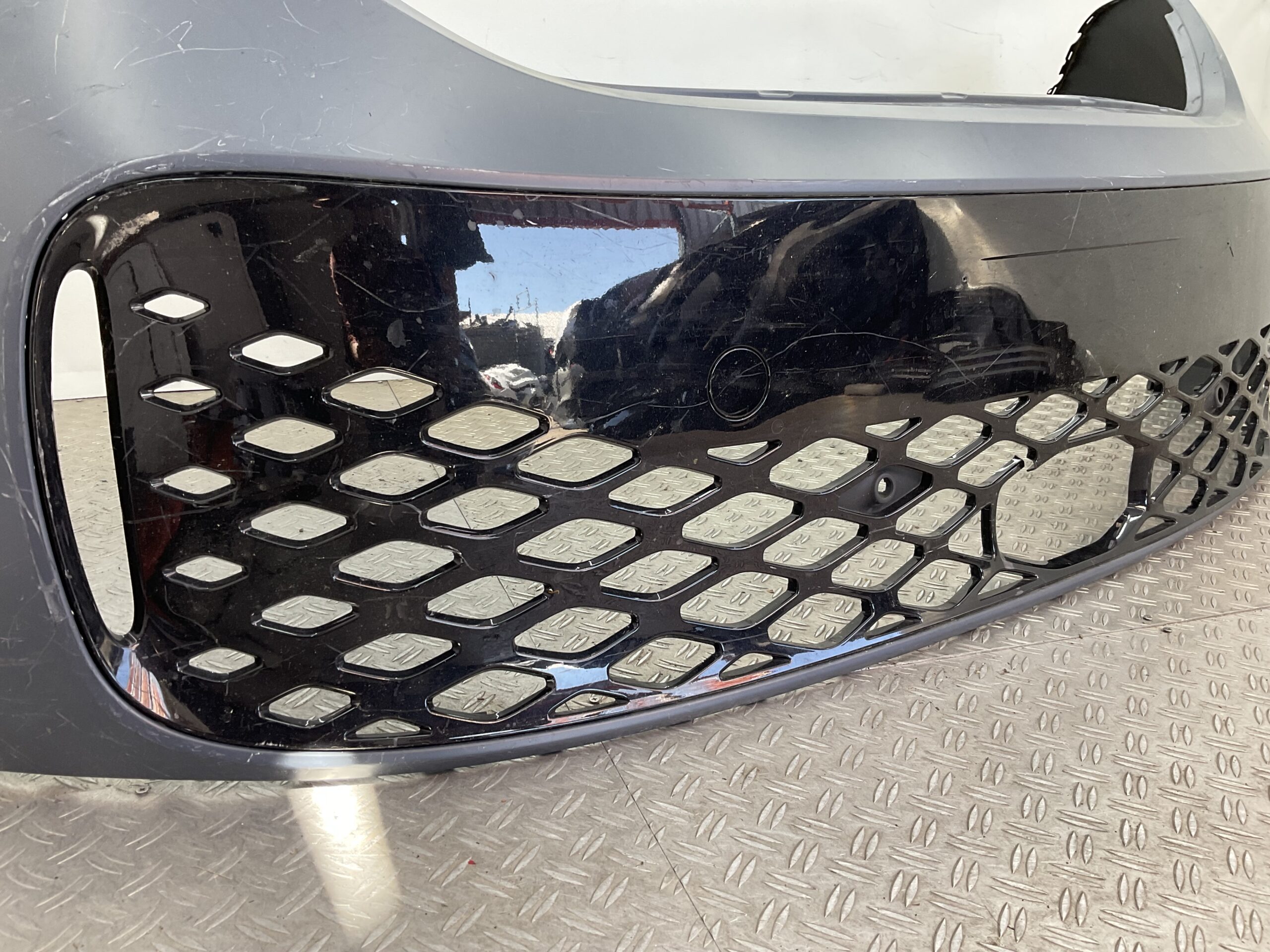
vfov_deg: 48.2
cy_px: 476
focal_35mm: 29
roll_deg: -4.0
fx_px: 1064
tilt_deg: -18.8
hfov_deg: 61.7
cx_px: 635
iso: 40
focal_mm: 3
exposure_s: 1/120
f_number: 1.8
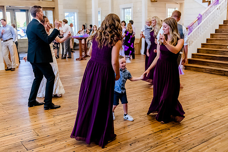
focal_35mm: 38
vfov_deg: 34.7
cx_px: 106
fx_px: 243
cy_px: 75
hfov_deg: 50.2
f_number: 3.2
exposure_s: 1/640
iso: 3200
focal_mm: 35
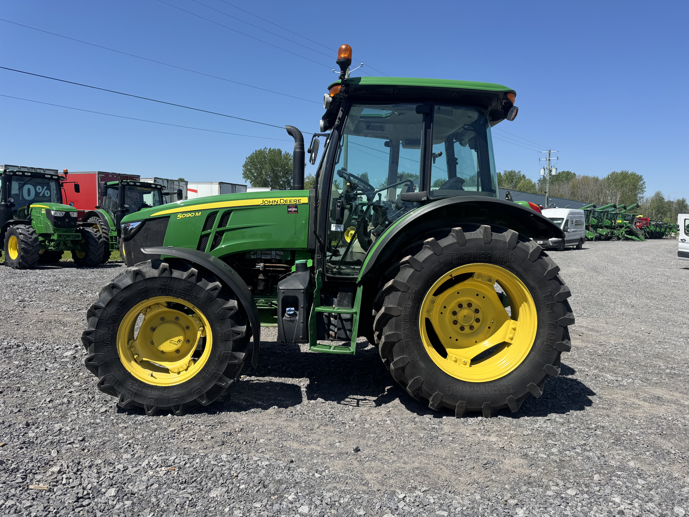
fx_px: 478
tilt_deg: -3.9
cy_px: 258
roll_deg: -1.5
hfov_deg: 71.6
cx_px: 344
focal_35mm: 24
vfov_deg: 56.8
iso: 80
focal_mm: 6.76
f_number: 1.78
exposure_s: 1/4049
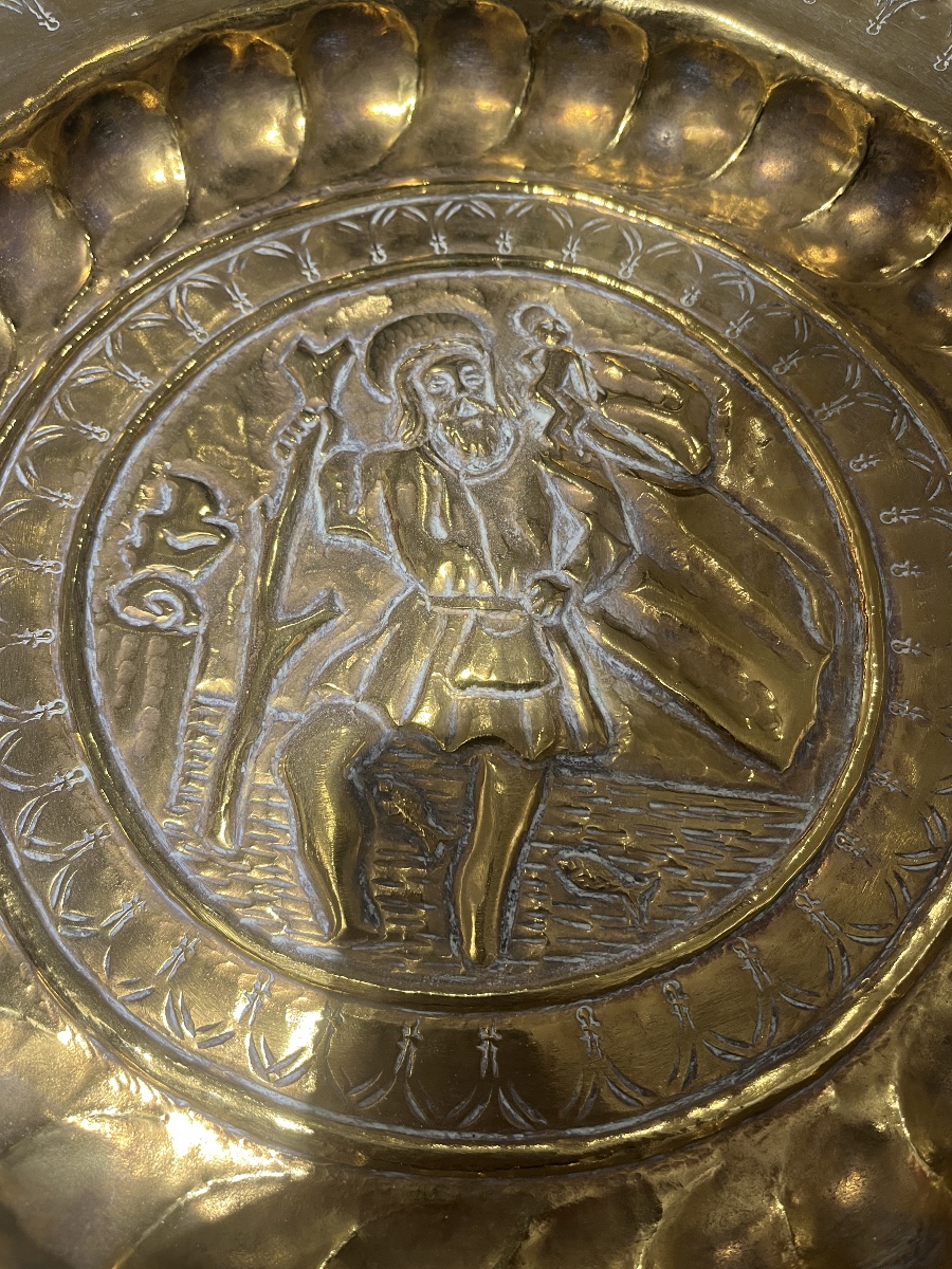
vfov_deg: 67.3
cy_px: 634
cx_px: 476
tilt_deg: -68.7
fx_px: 953
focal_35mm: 26
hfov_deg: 53.1
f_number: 1.6
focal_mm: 5.1
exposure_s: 1/50
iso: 80
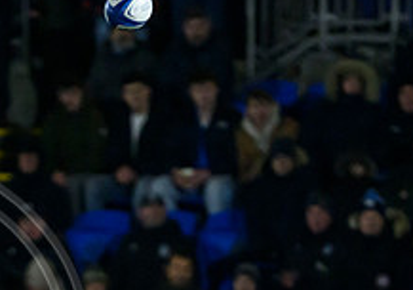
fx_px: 15767
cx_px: 54
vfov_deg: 1.1
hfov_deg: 1.5
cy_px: 435
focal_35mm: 1353
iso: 8000
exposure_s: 1/3200
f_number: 3.2
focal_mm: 400
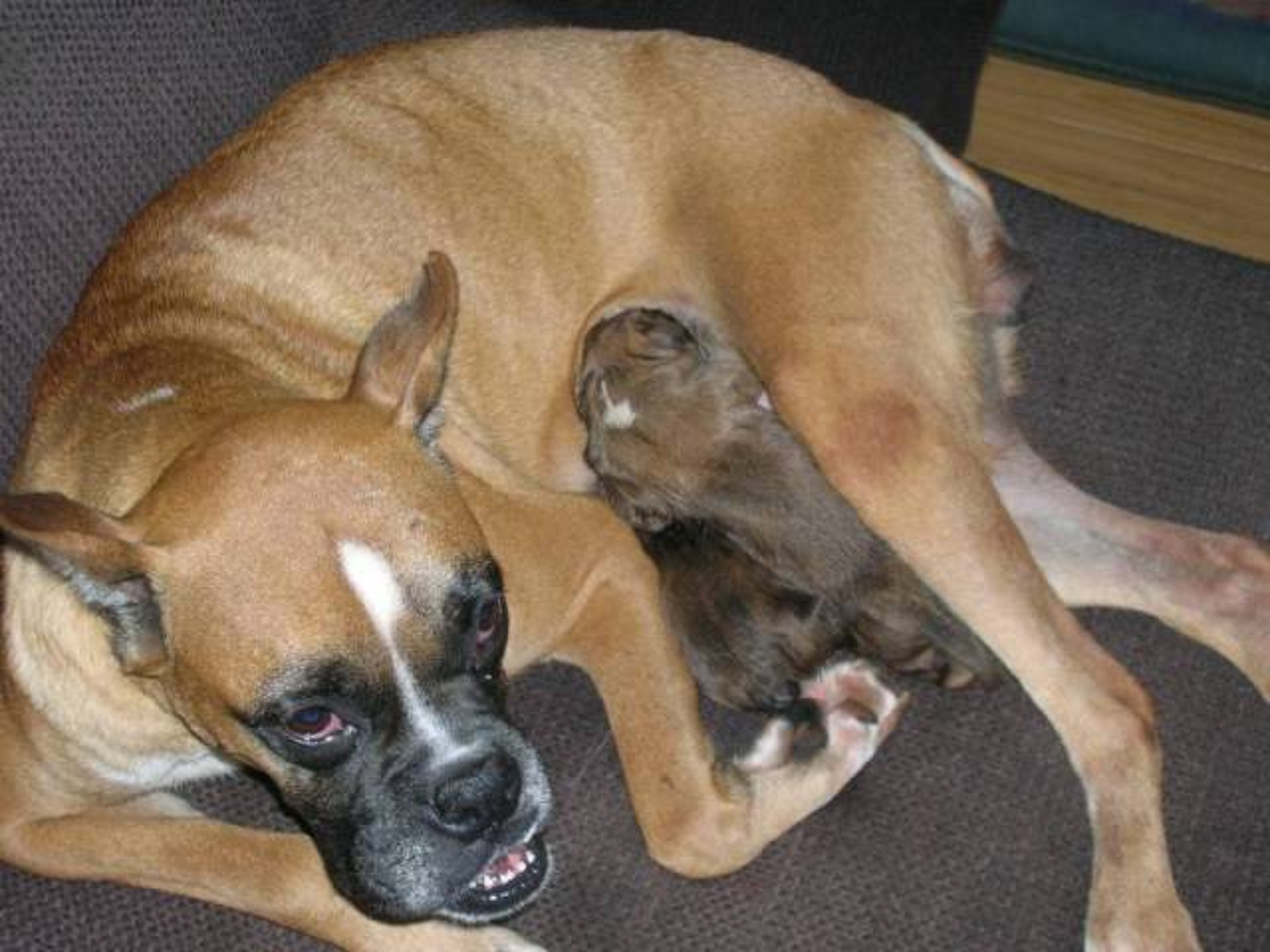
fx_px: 2311
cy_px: 476
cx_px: 635
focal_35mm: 63
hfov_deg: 30.7
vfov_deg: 23.3
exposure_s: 1/60.1
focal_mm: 10.4
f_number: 3.6
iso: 69
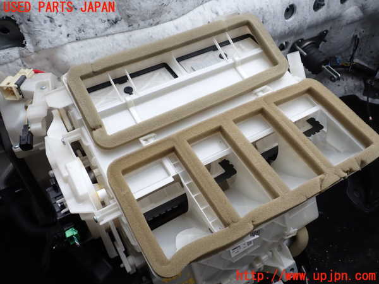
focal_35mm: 30
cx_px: 190
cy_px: 142
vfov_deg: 46.8
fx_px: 328
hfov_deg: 60.0
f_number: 3.2
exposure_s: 1/160
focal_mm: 5.4
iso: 100
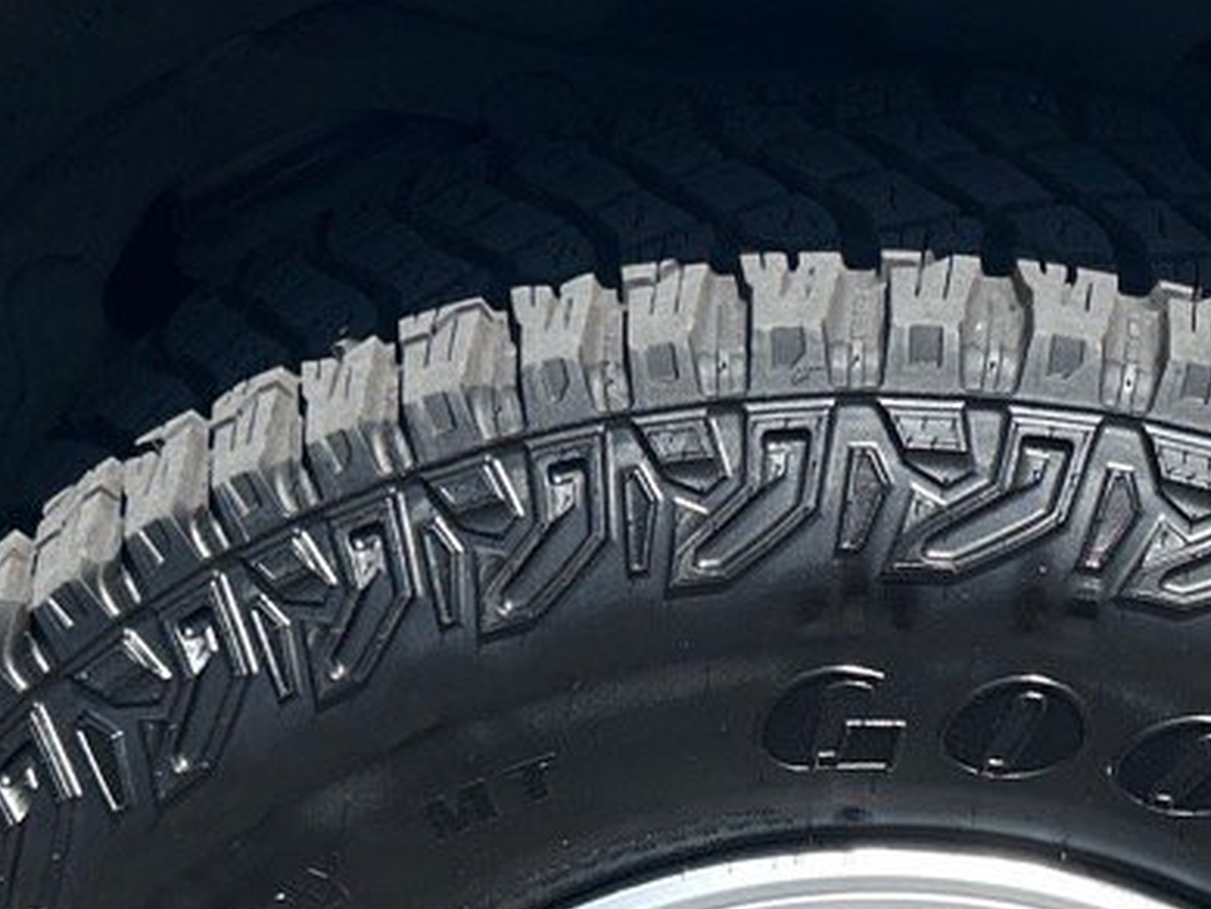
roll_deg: -1.0
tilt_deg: -30.1
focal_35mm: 107
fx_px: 3744
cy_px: 657
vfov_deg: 13.8
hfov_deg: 18.2
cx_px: 946
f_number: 1.5
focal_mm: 5.7
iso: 50
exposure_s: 1/1575
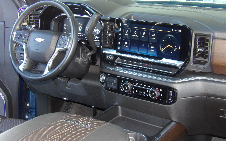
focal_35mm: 57
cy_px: 70
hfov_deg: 35.7
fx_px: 351
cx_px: 114
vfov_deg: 22.7
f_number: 3.9
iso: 441
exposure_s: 1/30
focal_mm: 9.5
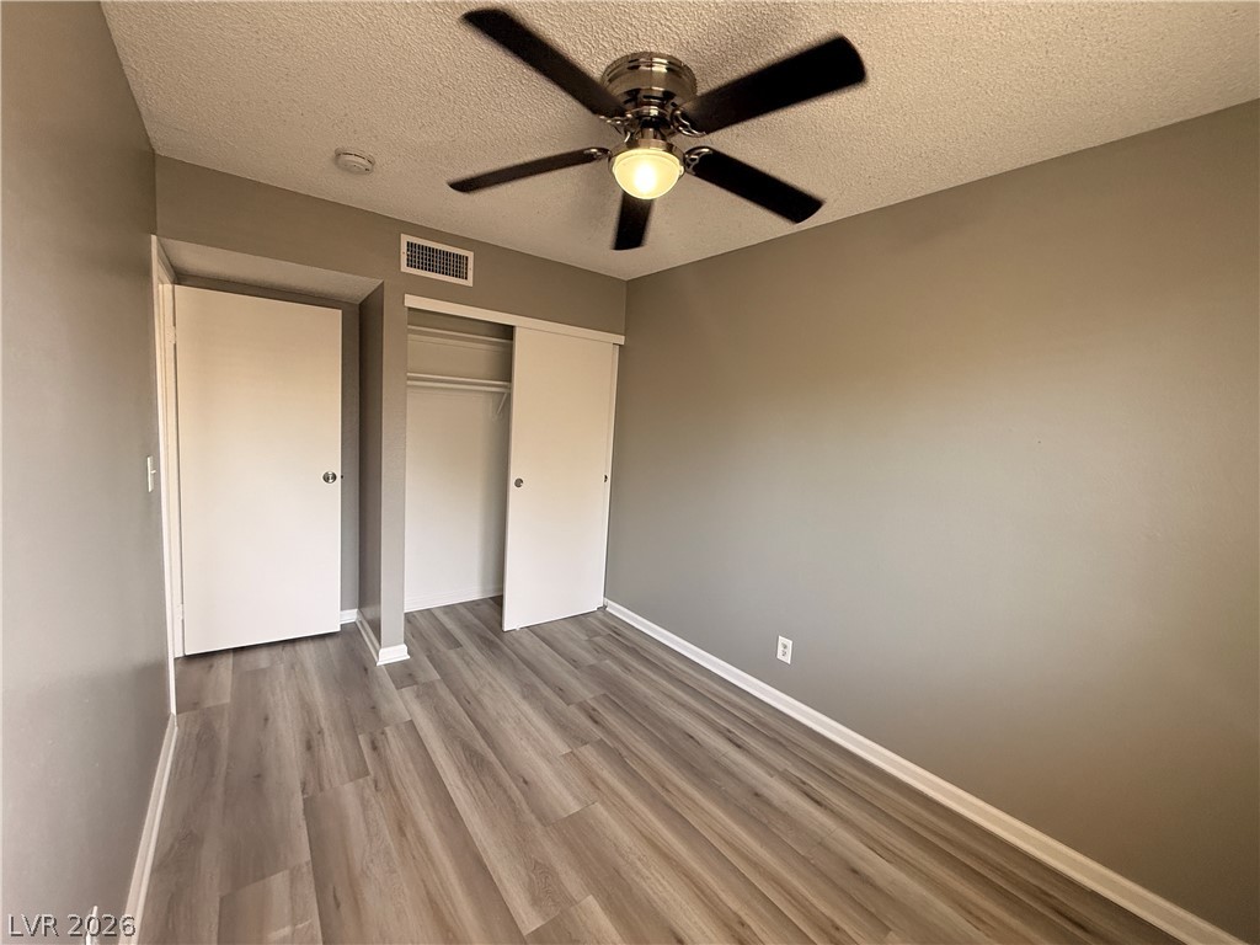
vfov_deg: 85.7
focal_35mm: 14
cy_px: 472
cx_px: 630
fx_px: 510
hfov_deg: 102.1
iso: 250
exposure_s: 1/120
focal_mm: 2.22
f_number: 2.2
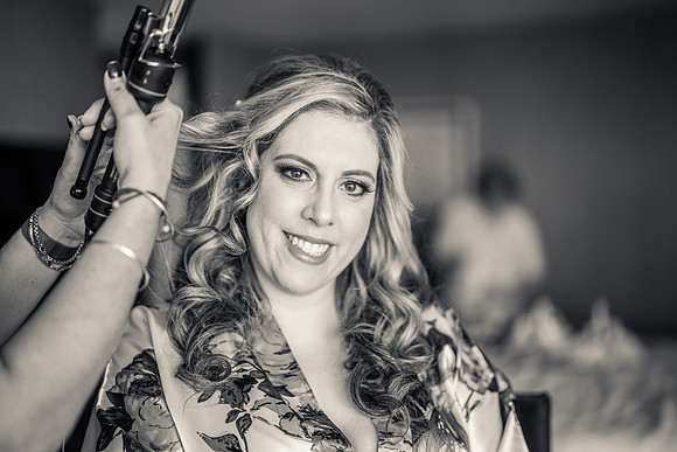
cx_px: 338
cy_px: 226
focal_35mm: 50
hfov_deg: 39.6
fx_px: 940
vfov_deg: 27.0
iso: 125
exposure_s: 1/250
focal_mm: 50
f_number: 1.2
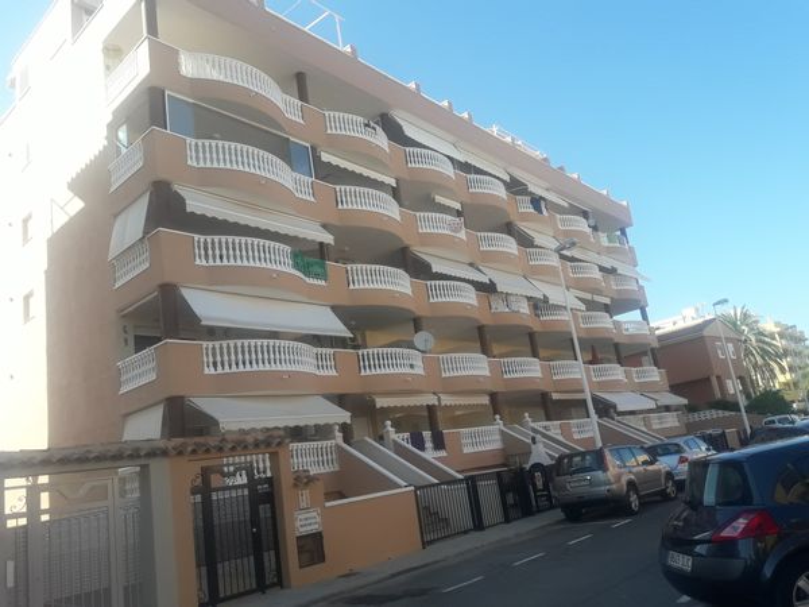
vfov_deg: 49.7
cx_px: 404
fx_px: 654
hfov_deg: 63.4
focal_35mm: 28
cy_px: 304
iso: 40
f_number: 1.9
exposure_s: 1/644
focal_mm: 3.7
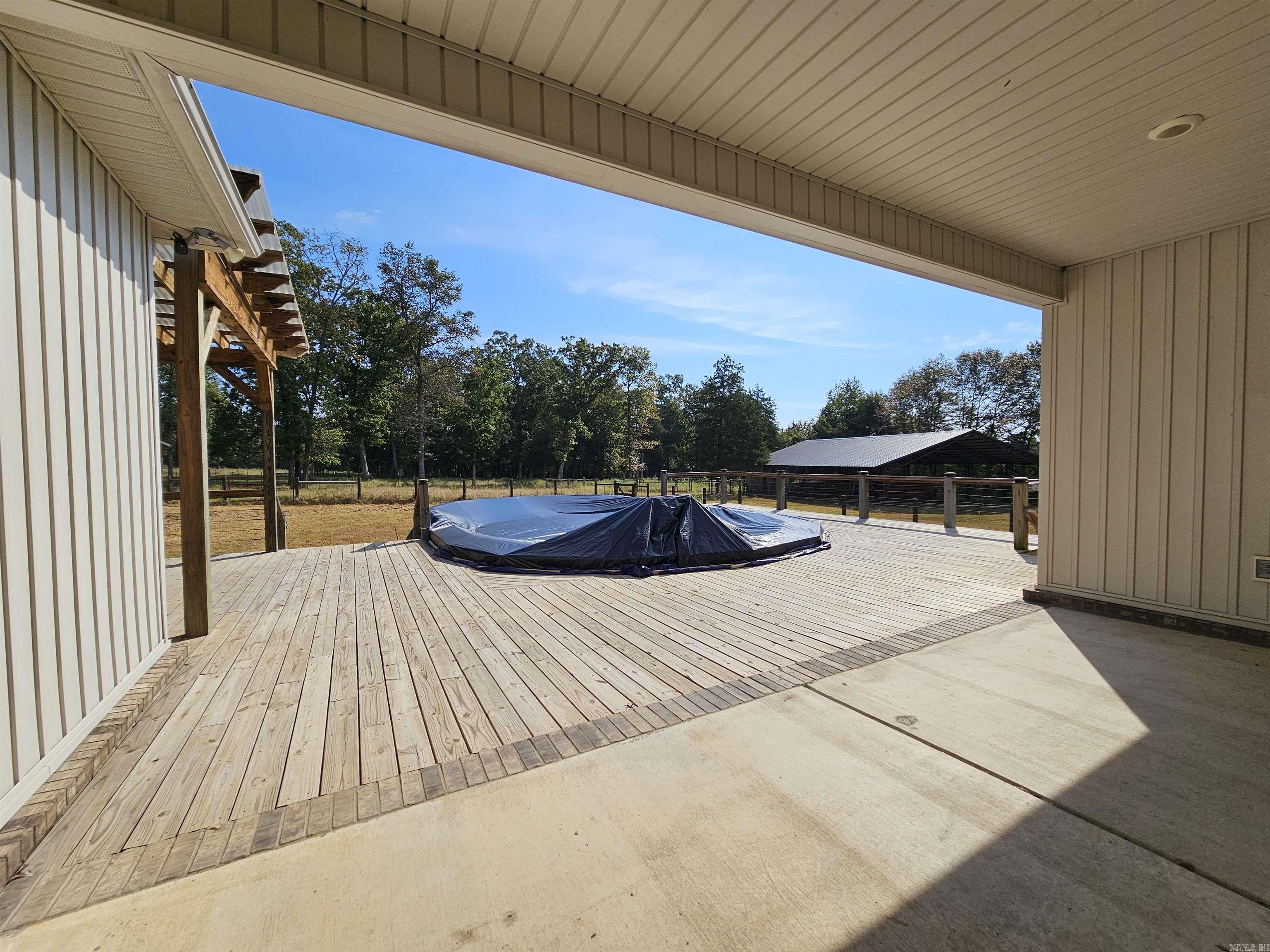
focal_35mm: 13
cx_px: 635
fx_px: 477
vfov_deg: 89.9
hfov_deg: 106.2
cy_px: 476
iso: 50
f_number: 2.2
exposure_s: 1/3956
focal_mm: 2.2
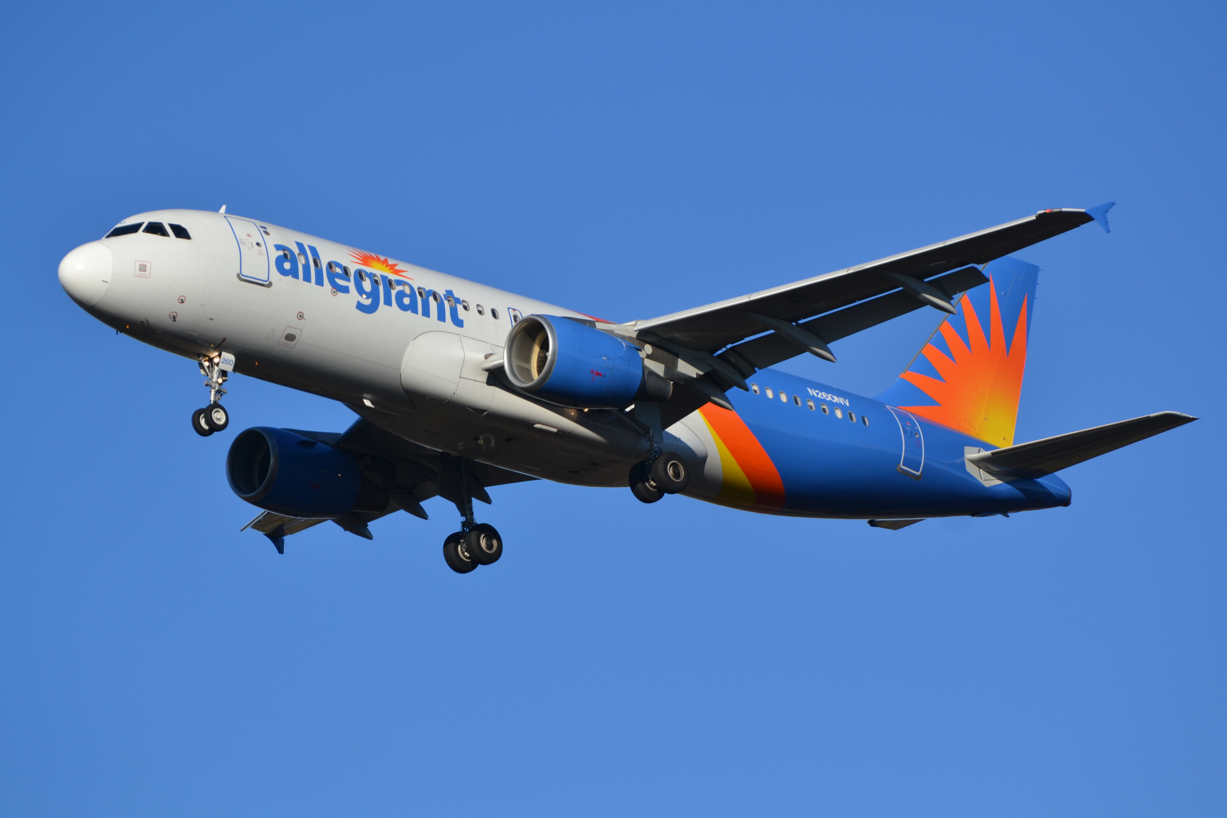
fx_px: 9202
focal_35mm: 270
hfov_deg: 7.6
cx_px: 614
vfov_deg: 5.1
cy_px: 409
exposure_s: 1/2000
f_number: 5.6
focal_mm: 180
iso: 220
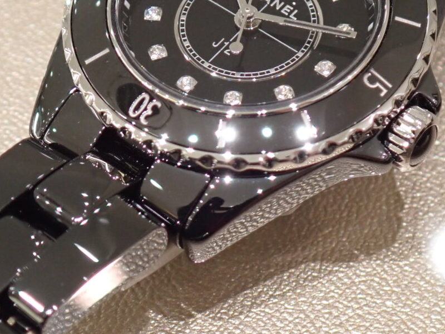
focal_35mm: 100
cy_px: 167
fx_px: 1286
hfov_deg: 19.6
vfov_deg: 14.8
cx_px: 222
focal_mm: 18
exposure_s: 1/100
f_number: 4.9
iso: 640
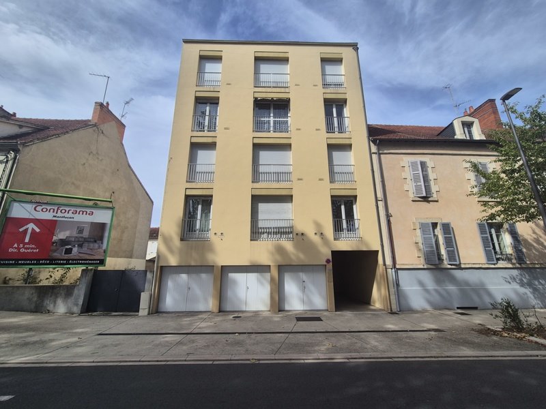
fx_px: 205
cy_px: 204
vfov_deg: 89.9
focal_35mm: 13
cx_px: 273
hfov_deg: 106.2
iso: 50
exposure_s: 1/2544
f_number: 2.2
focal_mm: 2.2
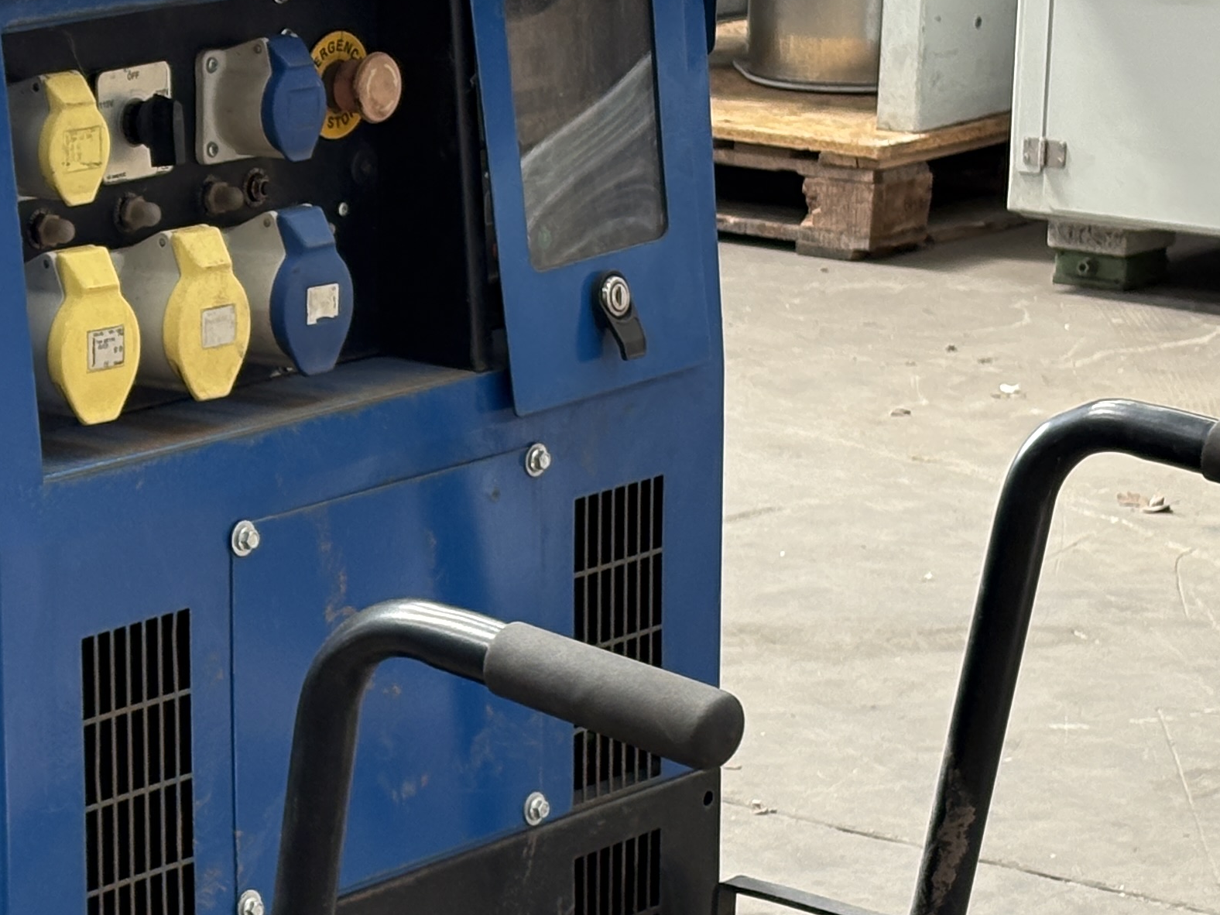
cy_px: 713
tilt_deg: -16.1
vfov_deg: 11.1
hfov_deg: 14.5
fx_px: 4687
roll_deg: +1.2
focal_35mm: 133
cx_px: -87
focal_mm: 5.96
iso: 100
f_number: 1.6
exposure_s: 1/130
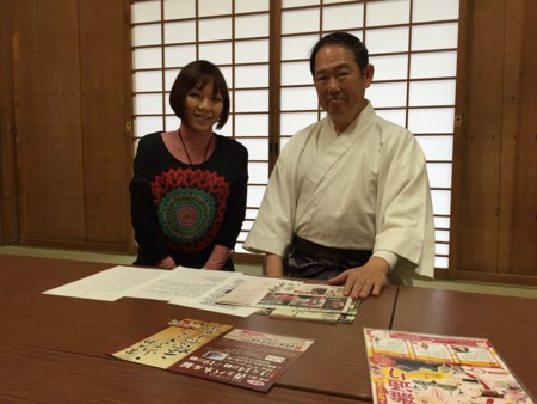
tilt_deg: -5.4
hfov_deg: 61.6
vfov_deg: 48.3
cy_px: 202
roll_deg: +0.2
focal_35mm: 29
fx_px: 450
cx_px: 268
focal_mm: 4.15
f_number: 2.2
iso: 64
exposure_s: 1/30
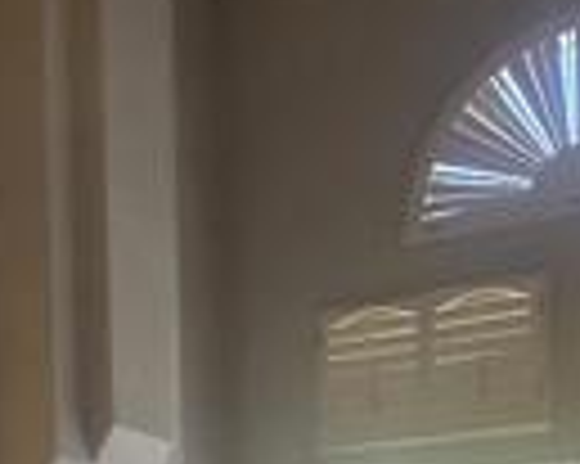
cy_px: 761
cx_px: 328
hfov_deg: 30.0
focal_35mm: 63
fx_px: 1081
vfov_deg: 19.8
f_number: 2.2
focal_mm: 2.2
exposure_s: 1/60
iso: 200
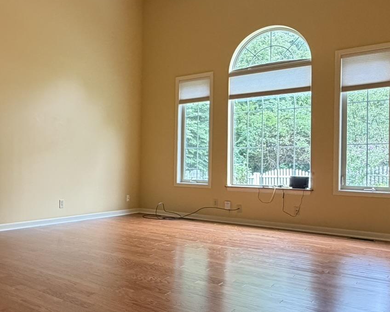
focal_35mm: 33
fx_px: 381
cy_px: 164
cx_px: 110
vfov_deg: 44.5
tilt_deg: +0.3
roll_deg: +0.1
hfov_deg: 52.5
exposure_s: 1/60
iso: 250
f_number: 2.2
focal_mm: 2.22
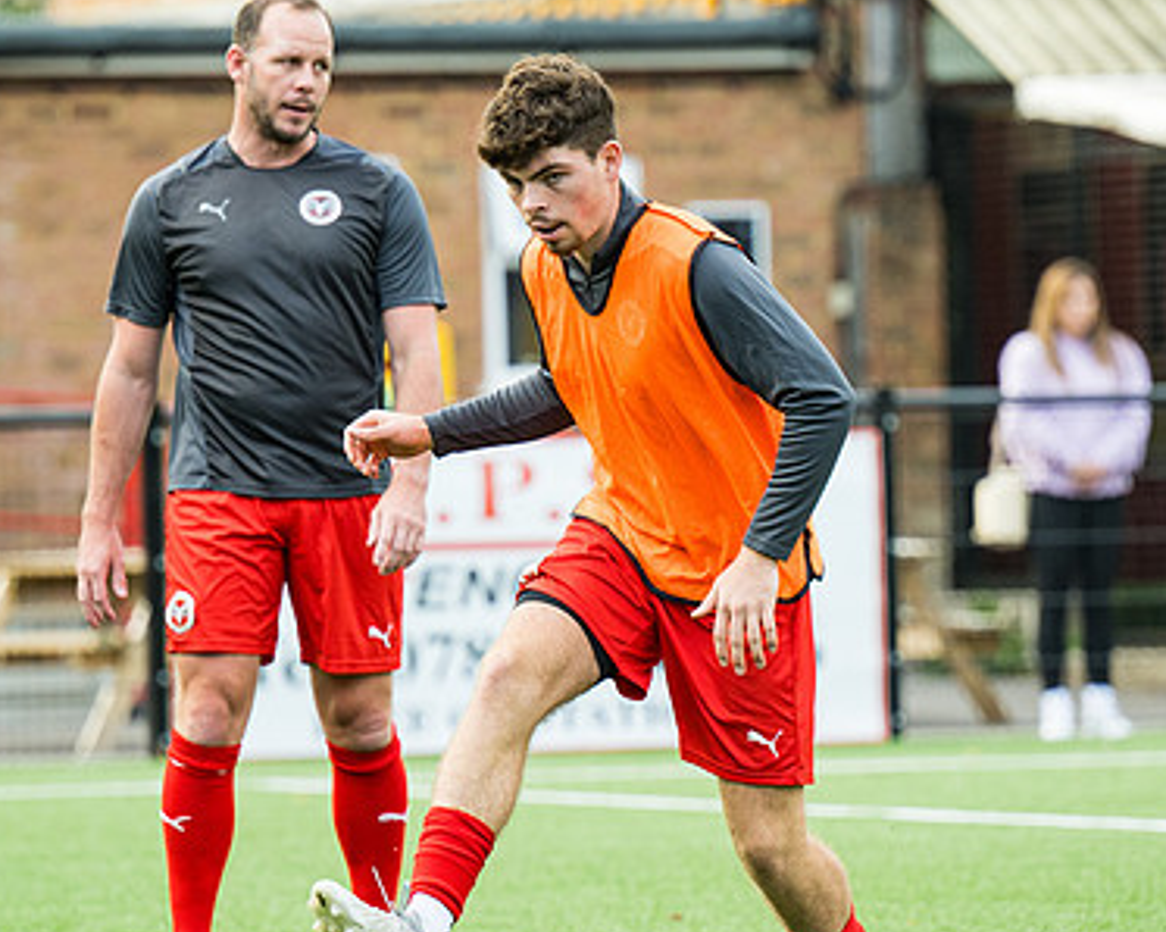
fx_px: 12969
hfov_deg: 5.1
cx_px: 603
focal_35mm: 376
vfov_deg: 4.1
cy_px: 596
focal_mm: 160
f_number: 2.8
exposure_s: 1/640
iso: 400
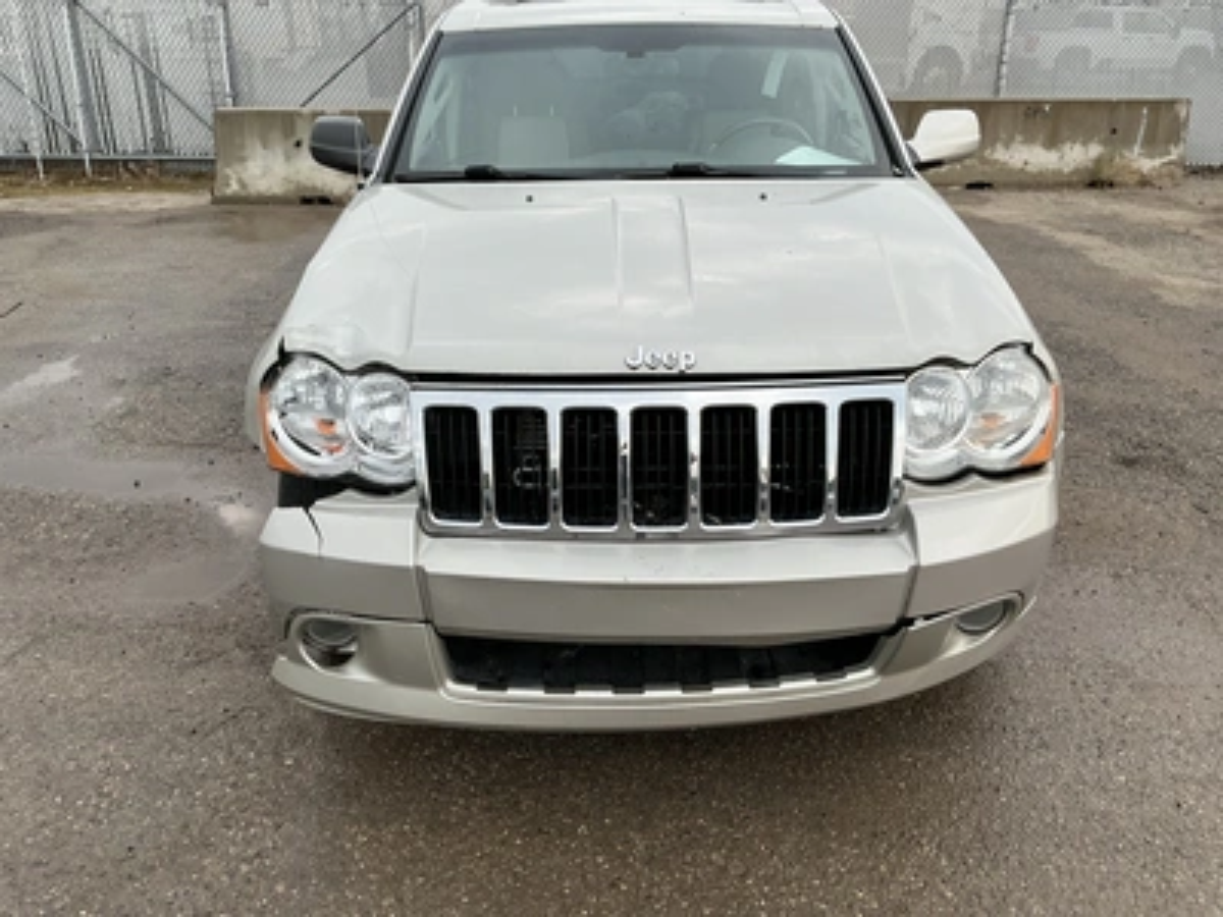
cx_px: 612
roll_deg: +1.1
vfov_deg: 49.7
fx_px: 989
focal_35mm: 28
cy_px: 458
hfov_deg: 63.4
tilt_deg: -21.5
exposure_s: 1/122
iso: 32
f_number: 1.8
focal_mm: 3
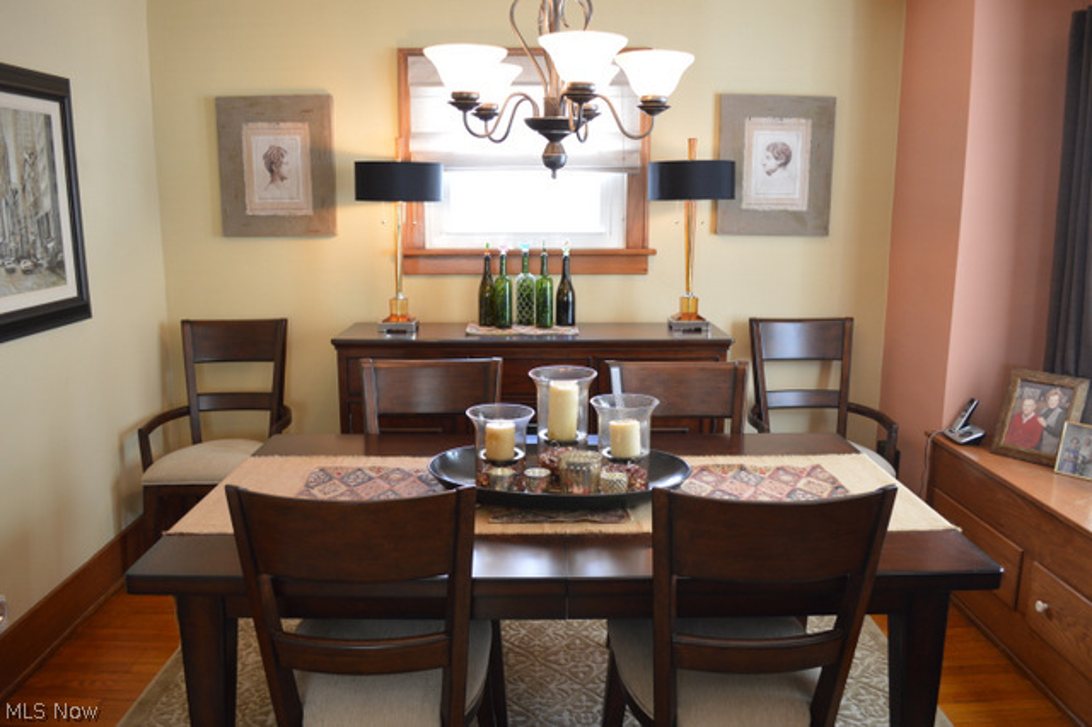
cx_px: 546
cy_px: 364
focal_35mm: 27
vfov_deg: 47.9
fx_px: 819
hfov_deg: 67.4
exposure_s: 1/20
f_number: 3.5
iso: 400
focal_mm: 18
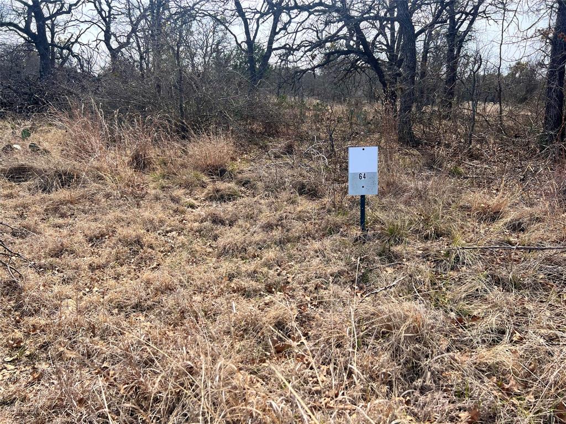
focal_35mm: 26
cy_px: 212
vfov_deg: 53.1
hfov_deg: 67.3
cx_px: 283
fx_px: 425
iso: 50
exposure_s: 1/2353
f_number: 1.5
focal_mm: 5.7
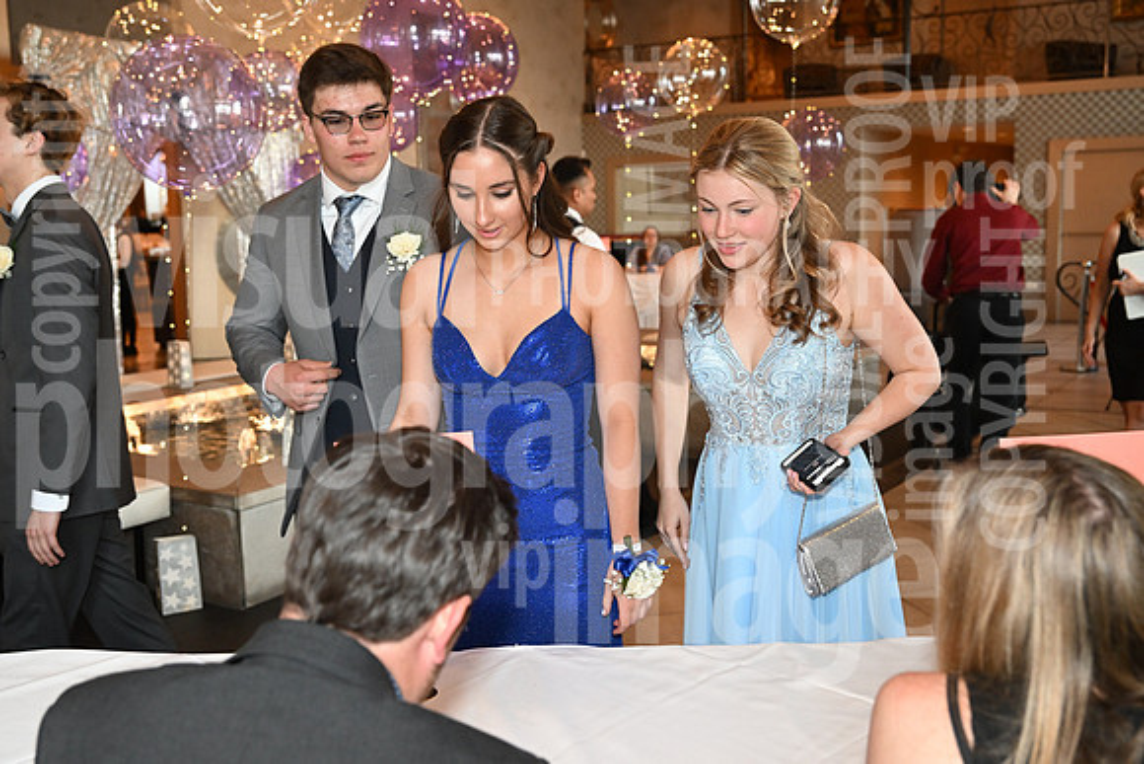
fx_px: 1176
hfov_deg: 51.9
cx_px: 572
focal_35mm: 37
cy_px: 382
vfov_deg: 36.0
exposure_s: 1/200
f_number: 4
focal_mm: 37
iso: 4000
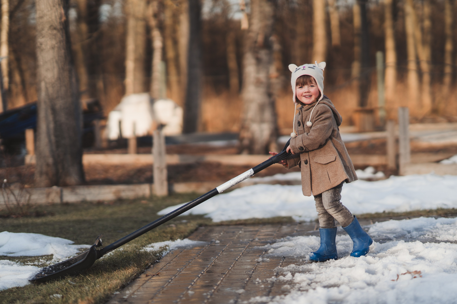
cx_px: 253
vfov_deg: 13.7
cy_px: 154
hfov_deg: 20.5
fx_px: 1264
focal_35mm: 100
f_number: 1.4
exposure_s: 1/4000
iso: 125
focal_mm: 85
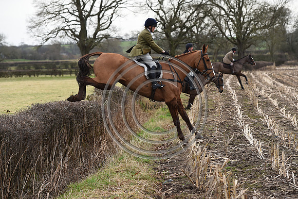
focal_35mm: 125
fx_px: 1034
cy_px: 100
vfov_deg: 11.0
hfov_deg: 16.4
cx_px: 149
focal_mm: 125
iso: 1100
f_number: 5.6
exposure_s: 1/1250
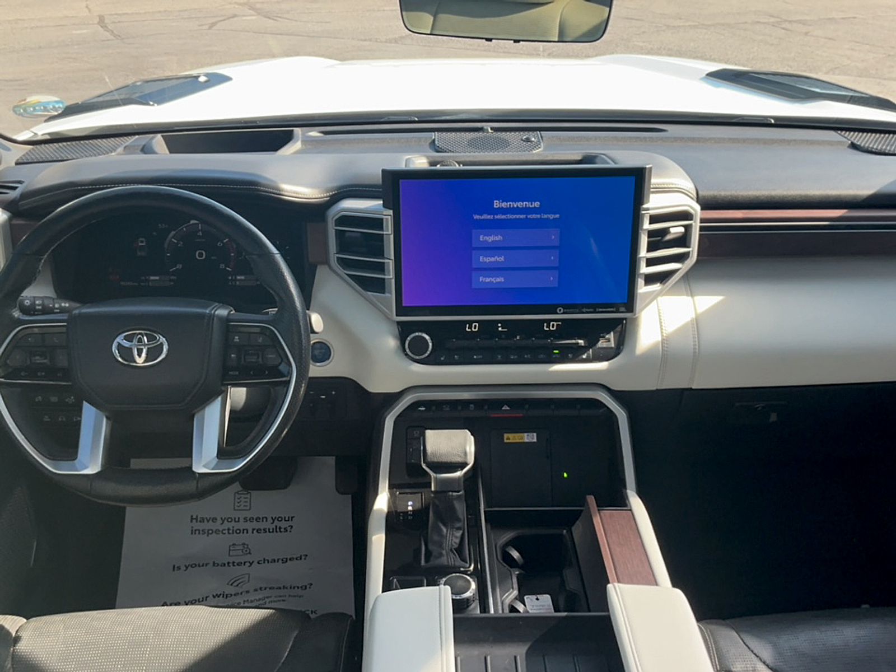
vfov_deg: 46.8
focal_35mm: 30
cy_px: 336
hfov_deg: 60.0
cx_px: 448
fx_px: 777
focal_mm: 3
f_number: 1.8
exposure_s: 1/120
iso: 25
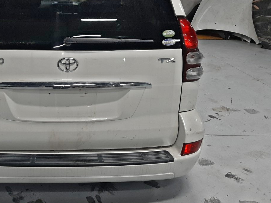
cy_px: 68
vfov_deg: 34.8
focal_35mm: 41
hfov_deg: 44.5
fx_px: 321
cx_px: 73
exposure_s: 1/50
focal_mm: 3.93
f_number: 1.7
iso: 102
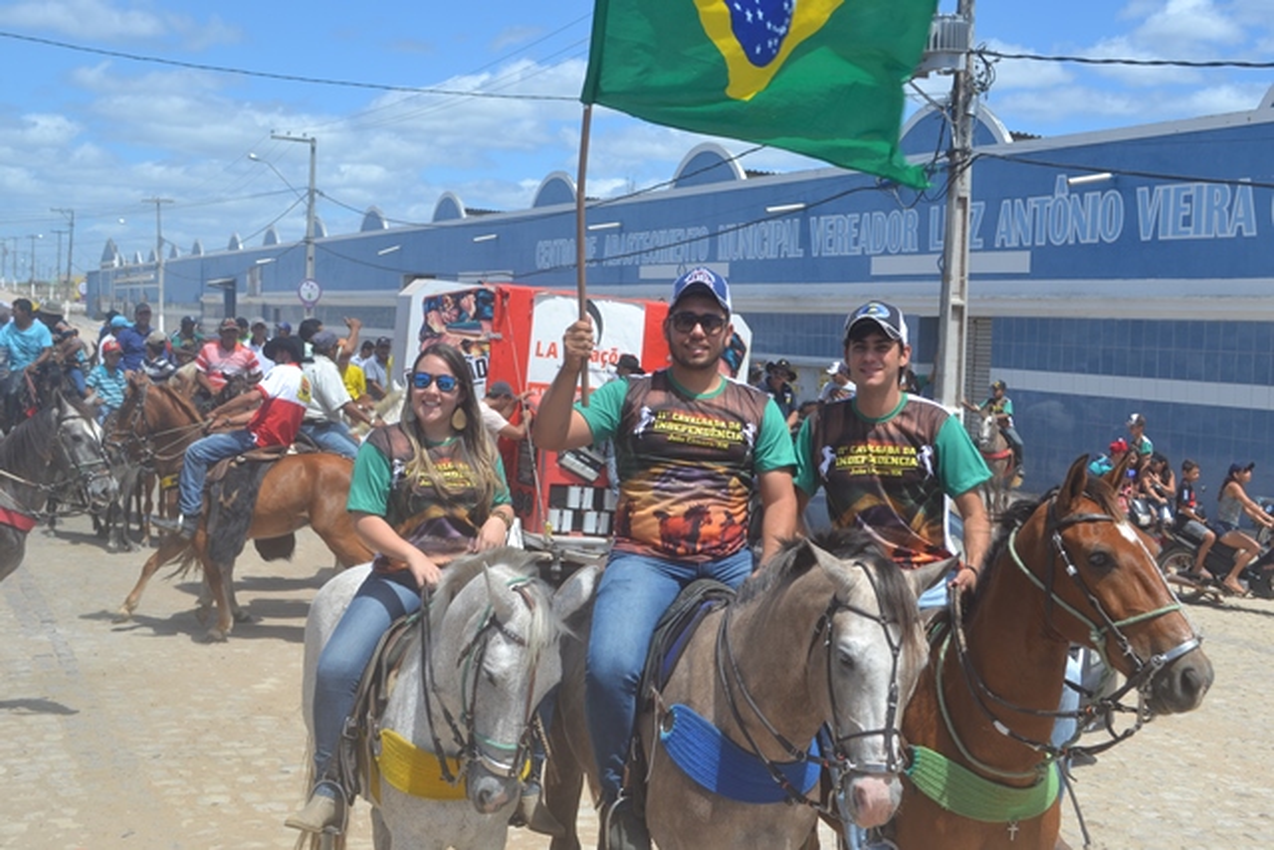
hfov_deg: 41.1
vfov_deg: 28.1
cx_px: 637
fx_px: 1699
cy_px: 425
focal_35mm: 48
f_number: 8
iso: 100
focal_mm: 32
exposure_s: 1/320
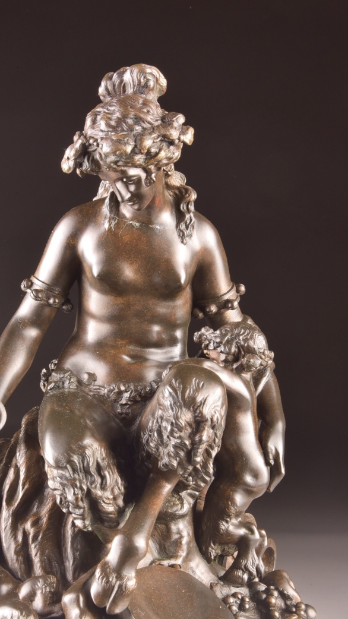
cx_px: 136
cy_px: 355
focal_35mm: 99
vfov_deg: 21.6
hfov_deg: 12.2
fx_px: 1624
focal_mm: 82
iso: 400
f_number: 20
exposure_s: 1/125
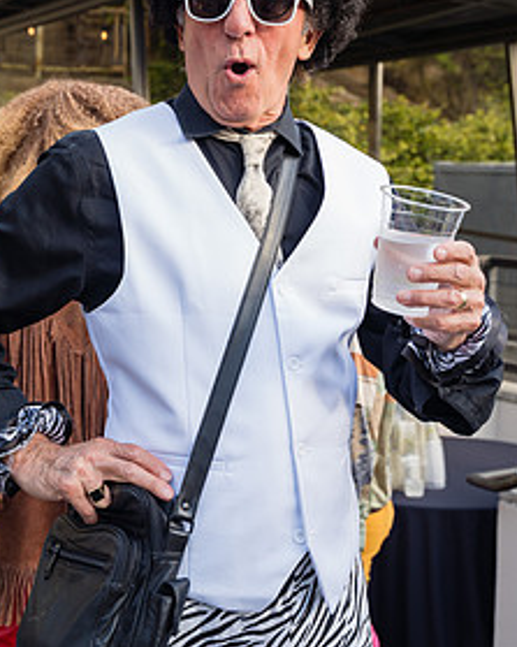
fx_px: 1129
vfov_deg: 31.7
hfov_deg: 25.7
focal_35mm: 59
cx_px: 202
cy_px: 216
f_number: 5
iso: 320
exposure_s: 1/200
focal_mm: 39
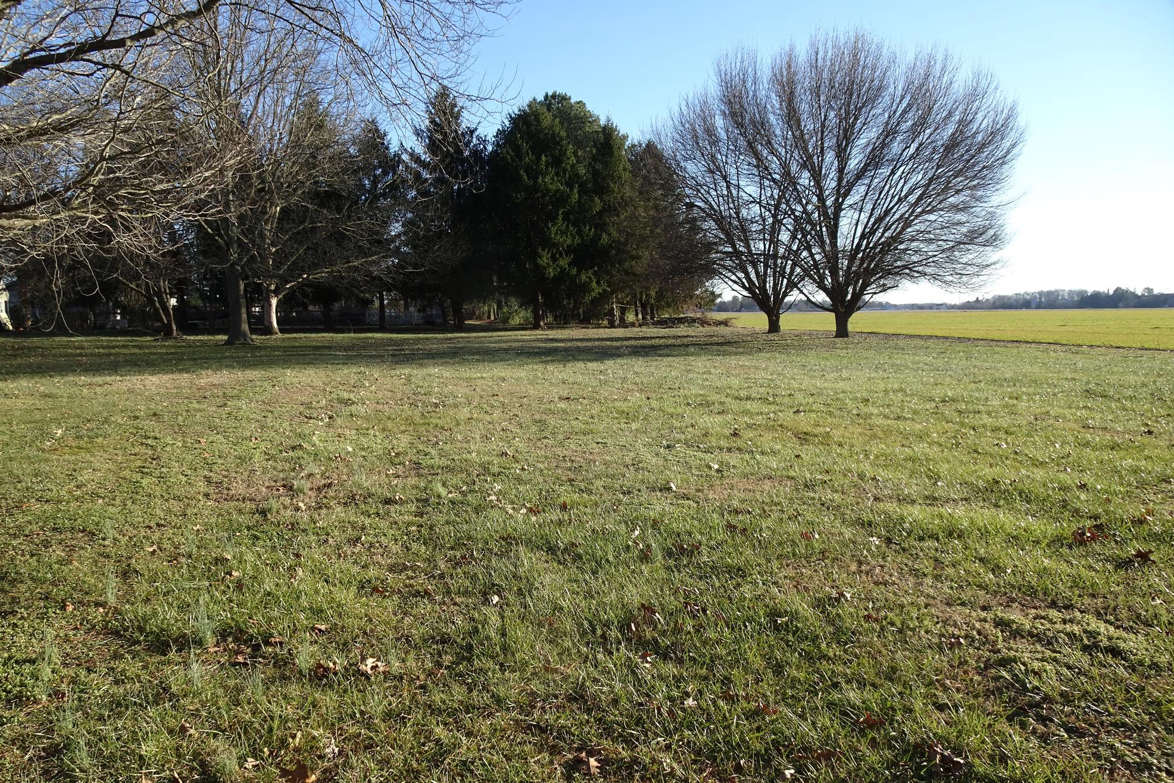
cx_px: 567
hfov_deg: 67.4
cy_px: 451
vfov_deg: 47.8
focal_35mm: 27
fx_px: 880
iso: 80
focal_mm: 4.2
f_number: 3.5
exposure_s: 1/400
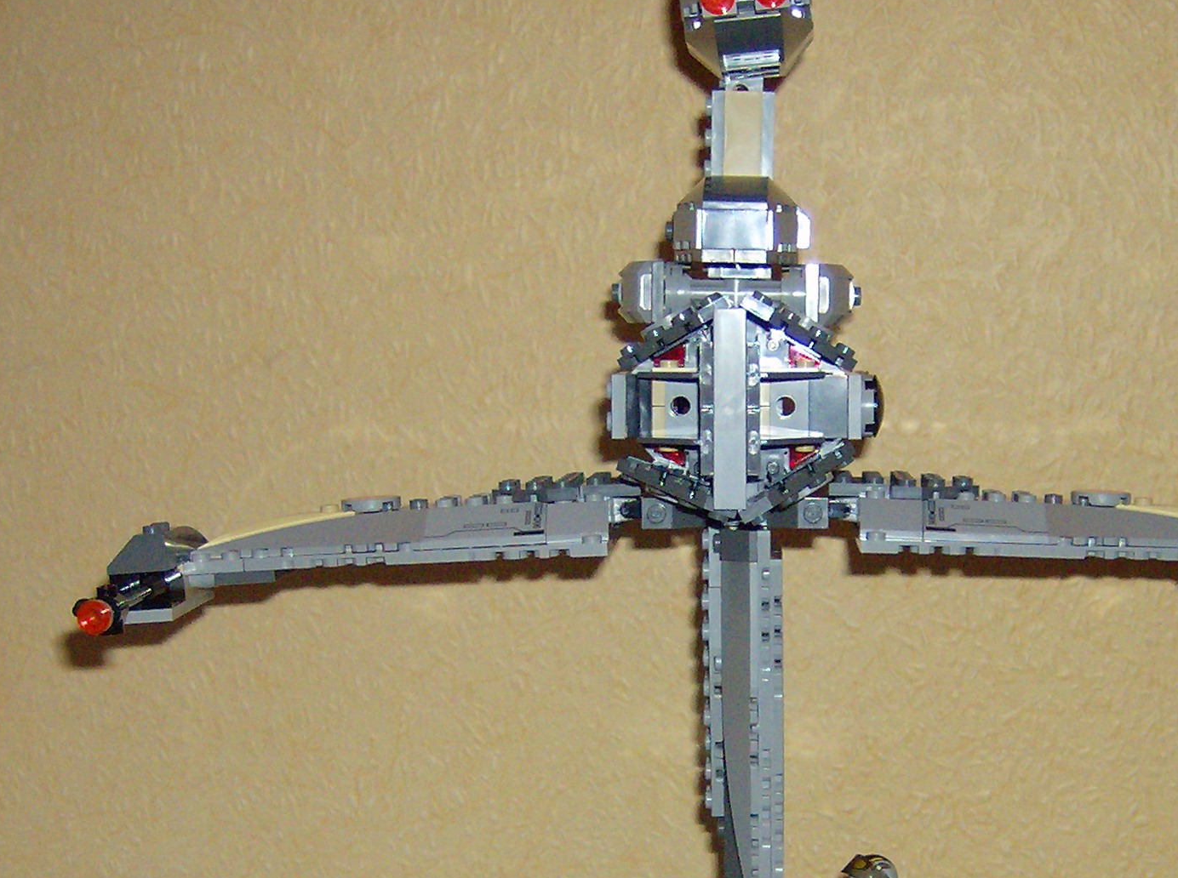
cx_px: 794
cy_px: 664
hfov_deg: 28.8
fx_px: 2275
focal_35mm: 67
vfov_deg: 21.7
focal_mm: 6
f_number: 2.8
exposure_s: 1/60
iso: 200
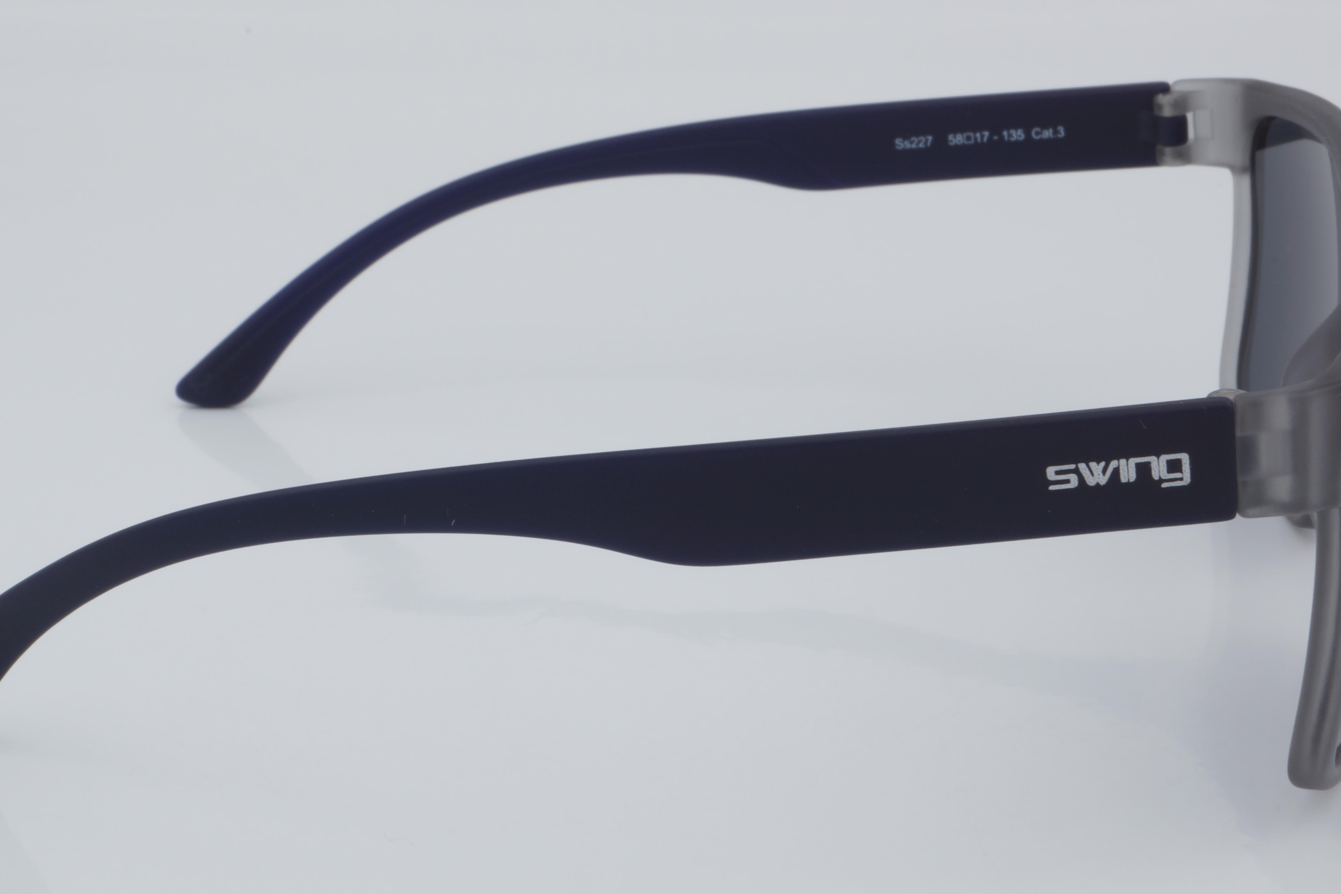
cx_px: 637
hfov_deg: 22.6
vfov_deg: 15.2
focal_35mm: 90
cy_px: 441
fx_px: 3352
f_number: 32
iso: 100
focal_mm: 50
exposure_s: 1/4
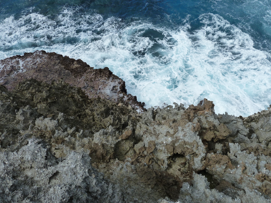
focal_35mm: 25
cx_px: 136
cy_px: 102
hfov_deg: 69.4
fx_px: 196
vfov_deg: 54.9
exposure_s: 1/500
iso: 125
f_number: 5
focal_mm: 4.1
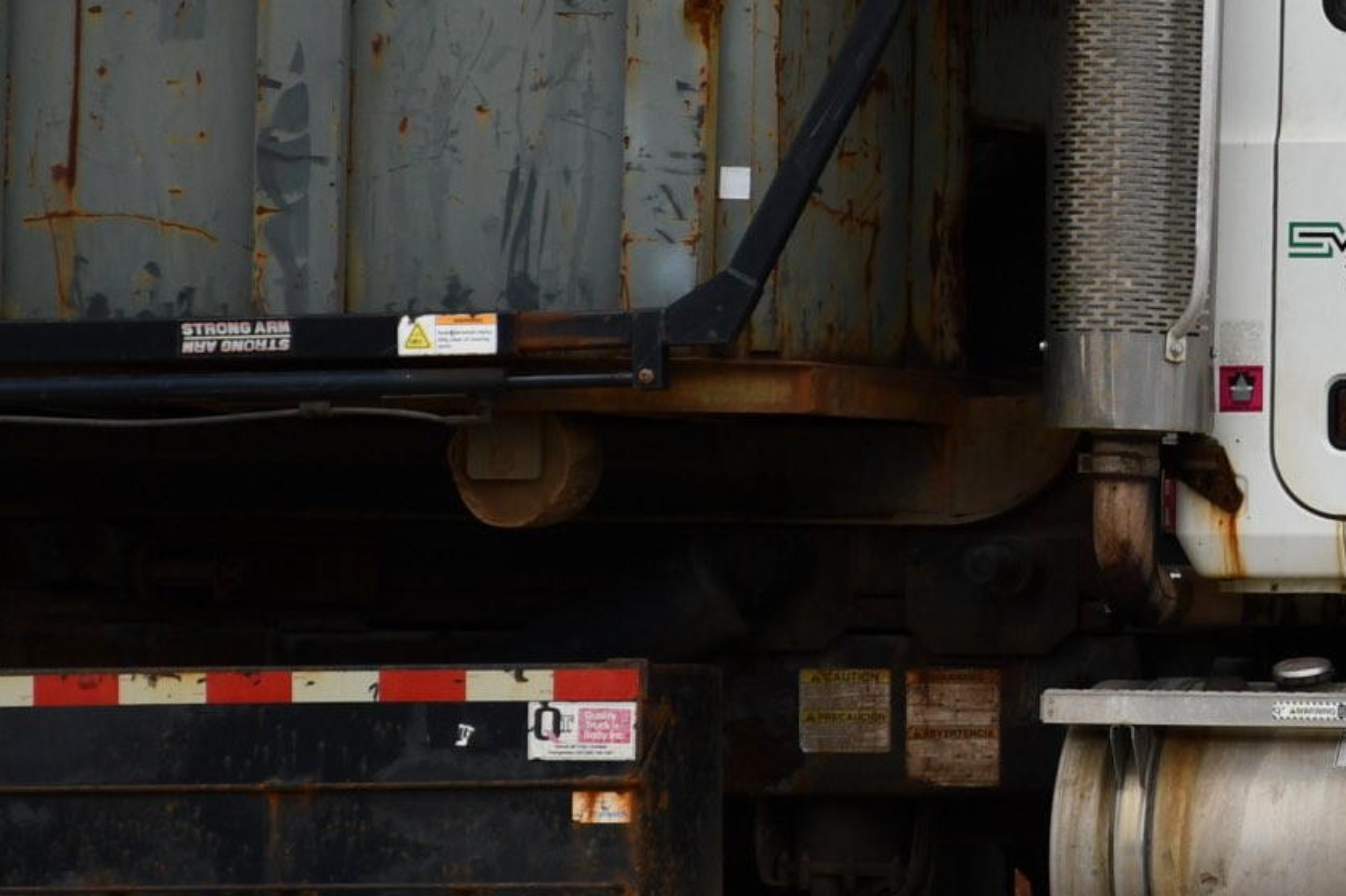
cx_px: 1786
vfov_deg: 3.2
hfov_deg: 4.8
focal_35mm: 429
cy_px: 163
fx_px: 16036
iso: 160
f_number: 8
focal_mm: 100
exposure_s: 1/250
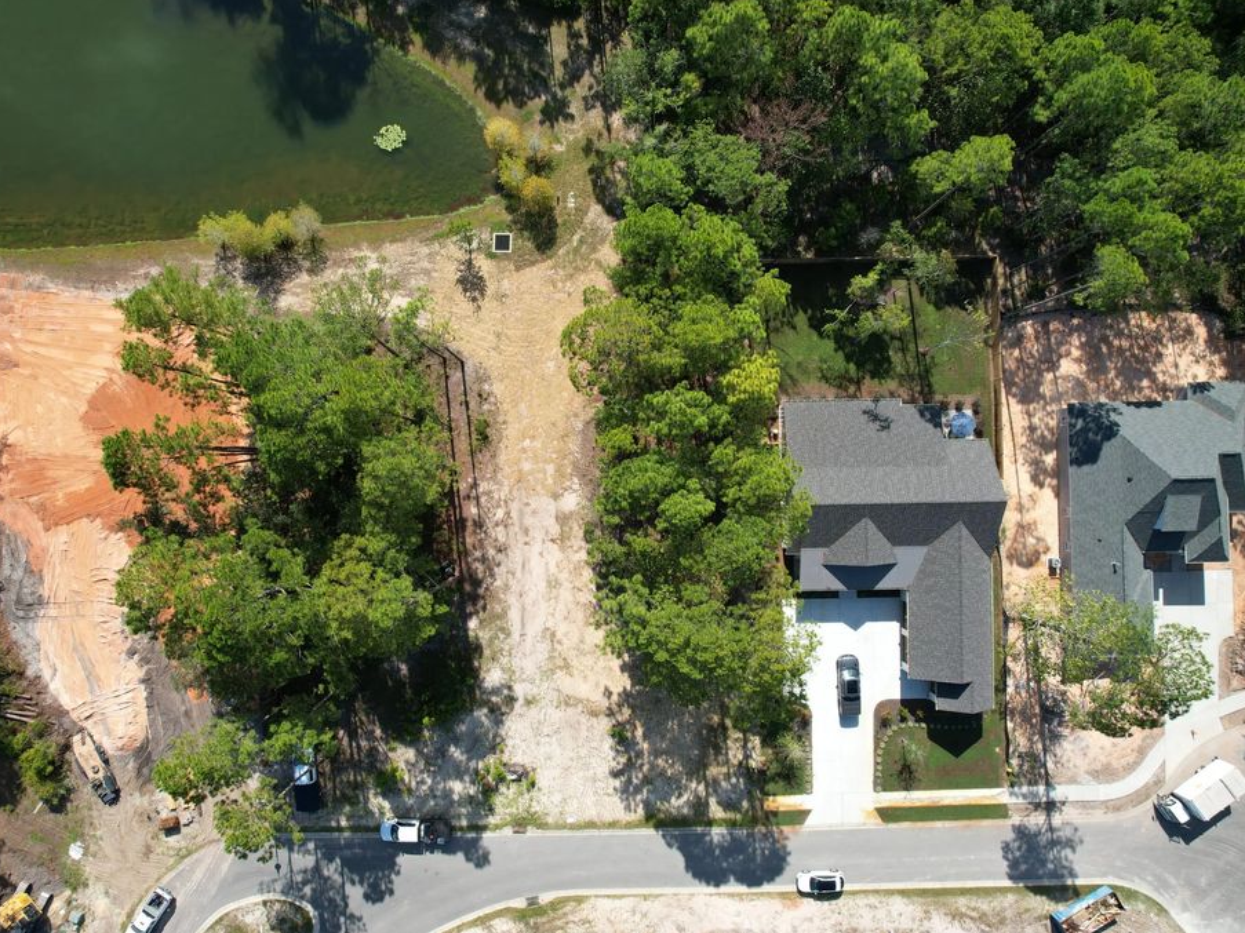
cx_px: 583
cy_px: 465
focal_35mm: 24
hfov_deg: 71.5
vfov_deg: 56.8
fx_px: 863
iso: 100
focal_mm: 8.38
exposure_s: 1/1250
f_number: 2.8
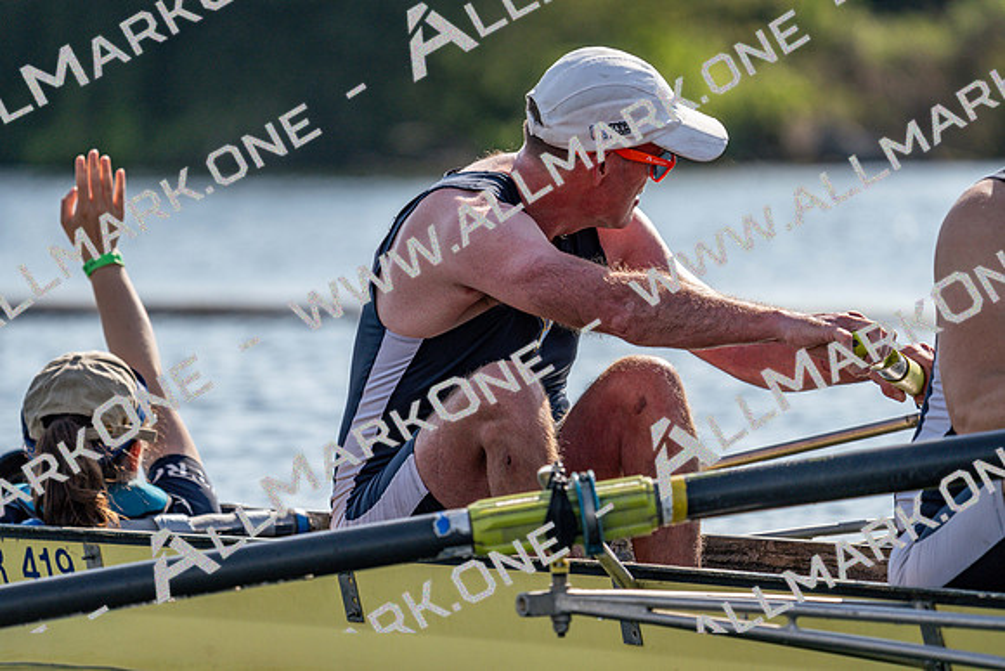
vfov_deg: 3.8
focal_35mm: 365
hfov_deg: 5.6
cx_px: 502
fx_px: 10191
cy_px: 336
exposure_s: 1/1600
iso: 250
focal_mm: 365
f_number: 6.3
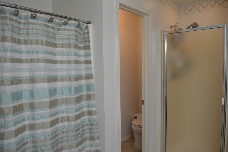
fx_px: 171
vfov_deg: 47.9
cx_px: 114
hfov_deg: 67.4
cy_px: 76
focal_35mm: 27
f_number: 4
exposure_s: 1/60
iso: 400
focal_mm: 18
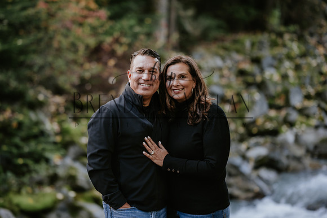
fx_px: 883
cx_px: 140
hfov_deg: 21.0
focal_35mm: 97
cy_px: 108
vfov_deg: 14.1
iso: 500
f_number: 1.8
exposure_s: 1/800
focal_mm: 85
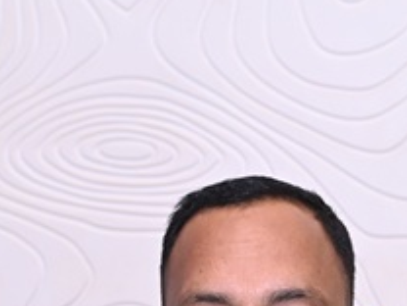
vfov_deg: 6.1
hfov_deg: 8.3
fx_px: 2798
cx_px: 205
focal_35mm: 238
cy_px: 555
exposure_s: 1/80
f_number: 5
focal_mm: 50
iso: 800
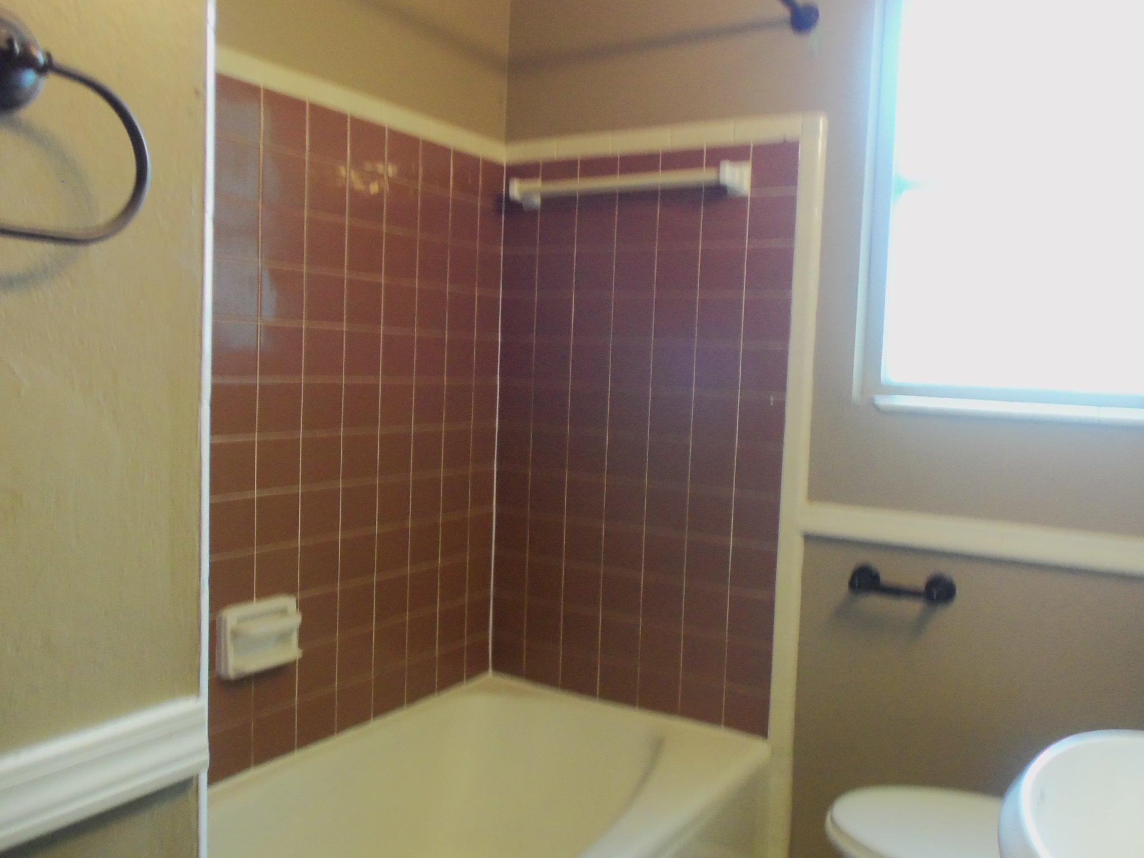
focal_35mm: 28
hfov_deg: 63.4
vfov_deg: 49.7
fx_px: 925
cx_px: 572
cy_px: 429
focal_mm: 5.1
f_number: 3.3
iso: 400
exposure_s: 1/20
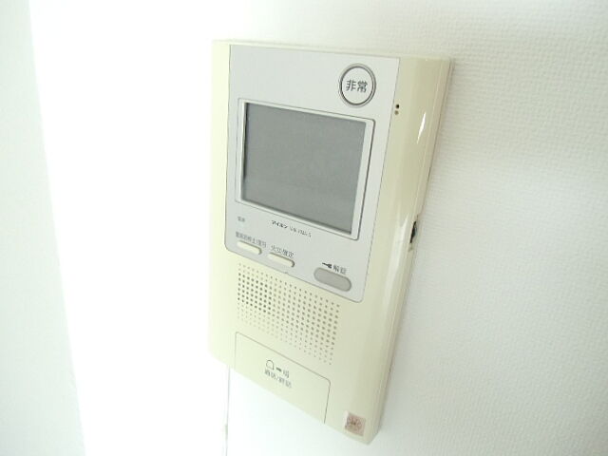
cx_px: 304
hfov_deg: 71.6
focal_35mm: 24
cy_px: 228
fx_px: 422
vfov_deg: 56.8
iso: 800
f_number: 3
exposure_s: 1/50
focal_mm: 4.24
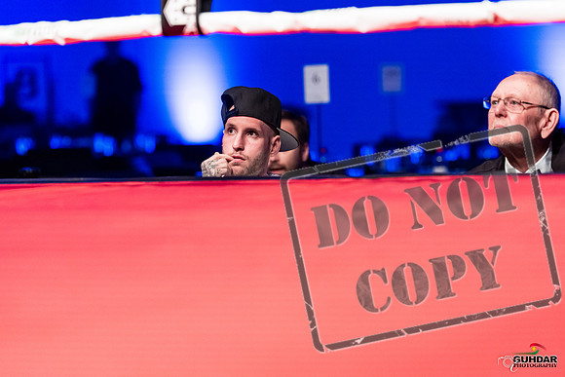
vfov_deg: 9.2
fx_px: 2355
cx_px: 282
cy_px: 188
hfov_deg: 13.7
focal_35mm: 150
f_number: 2.8
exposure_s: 1/1000
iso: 4000
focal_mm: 150
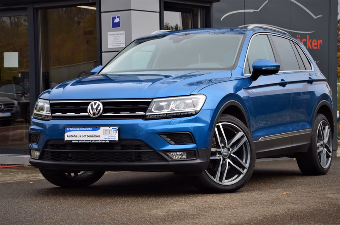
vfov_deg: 14.6
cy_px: 112
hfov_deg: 22.0
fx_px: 877
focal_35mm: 93
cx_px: 170
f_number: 10
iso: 200
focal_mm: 62
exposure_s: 1/80
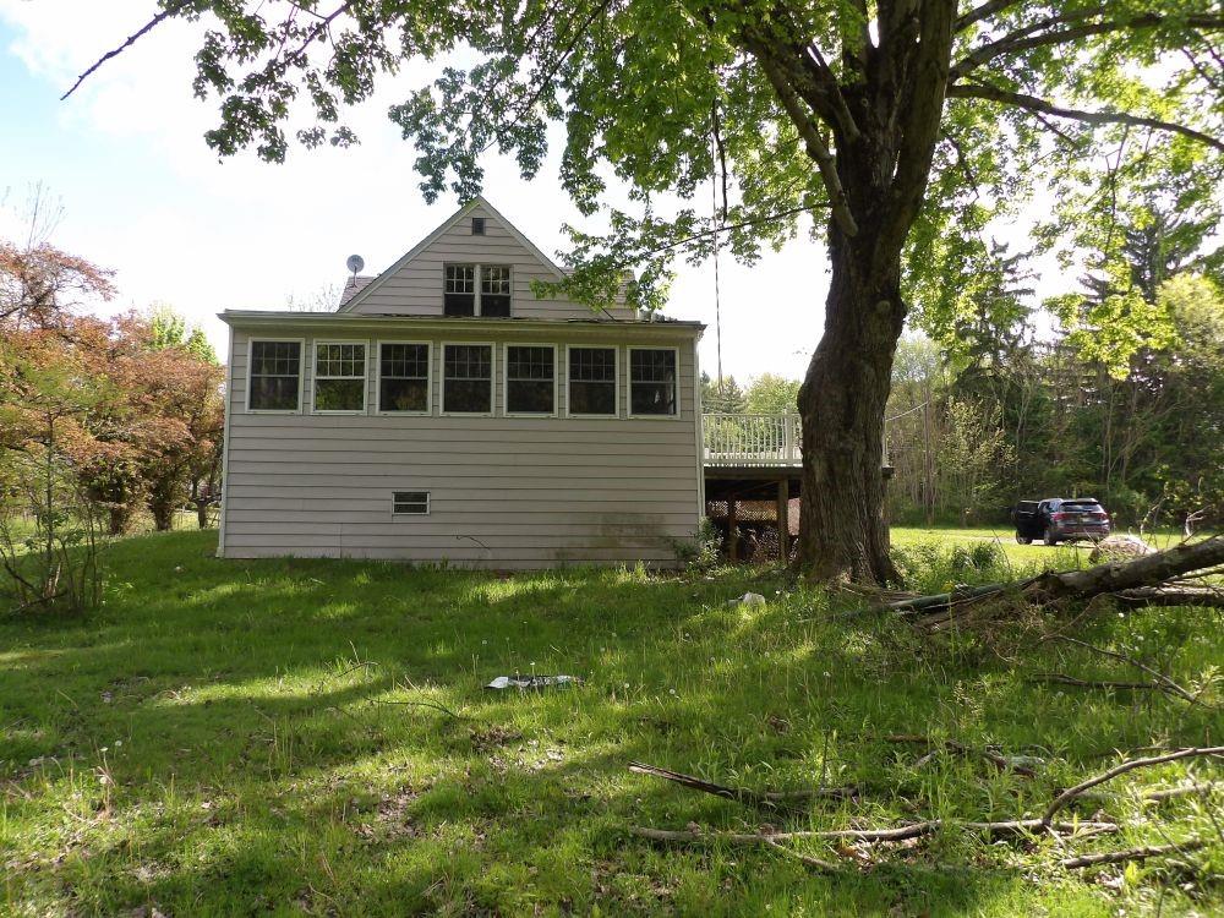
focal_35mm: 24
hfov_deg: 71.6
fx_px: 849
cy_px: 459
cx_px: 612
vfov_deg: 56.8
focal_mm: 4.3
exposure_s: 1/399
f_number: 3.2
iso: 100
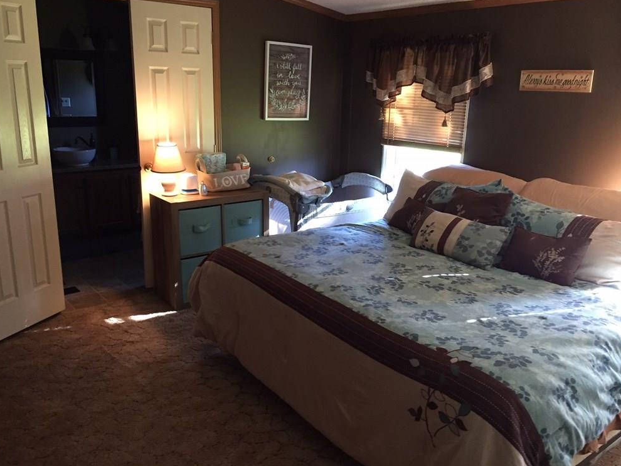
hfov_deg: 60.0
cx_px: 304
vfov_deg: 46.8
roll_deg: -1.7
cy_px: 229
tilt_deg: -14.4
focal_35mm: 30
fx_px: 538
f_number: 2.2
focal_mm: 4.15
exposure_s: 1/24
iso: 250
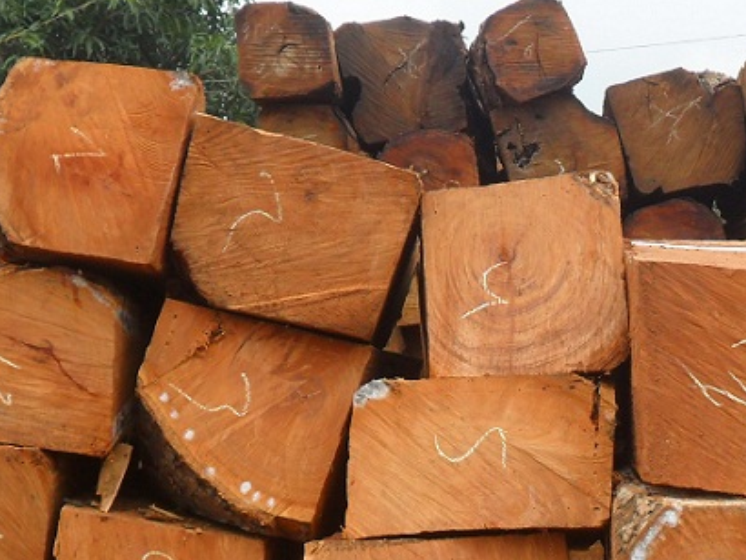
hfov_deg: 16.6
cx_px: 682
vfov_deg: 12.6
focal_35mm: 117
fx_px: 2523
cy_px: 445
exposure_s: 1/350
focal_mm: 9.3
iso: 100
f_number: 5
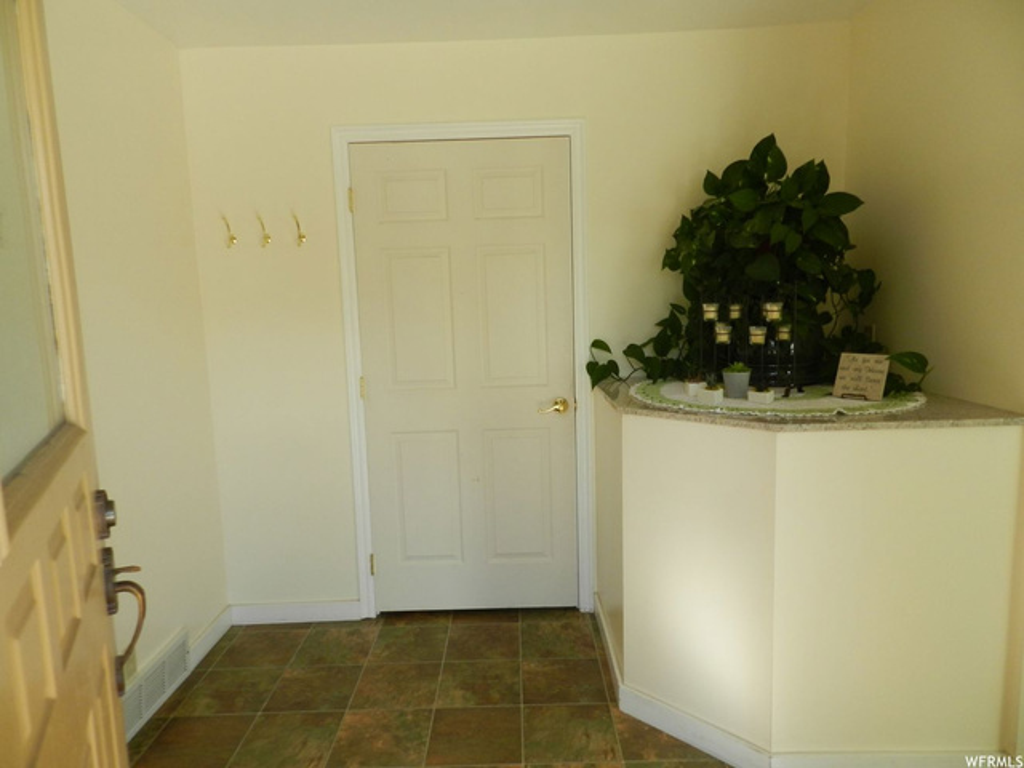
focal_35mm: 23
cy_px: 384
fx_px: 680
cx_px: 512
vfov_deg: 58.9
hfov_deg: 73.9
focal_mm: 4
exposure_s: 1/200
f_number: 3.4
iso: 160
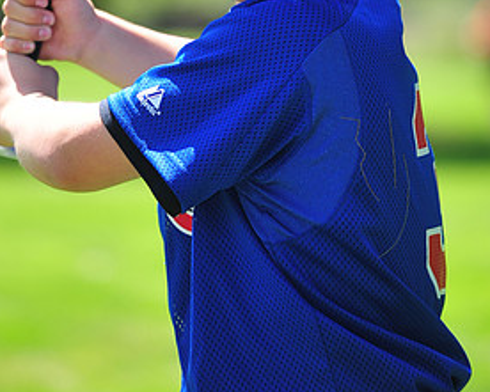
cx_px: 225
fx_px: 5716
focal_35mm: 394
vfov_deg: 3.9
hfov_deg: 4.9
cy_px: -114
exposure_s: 1/500
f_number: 4.5
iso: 200
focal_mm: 200
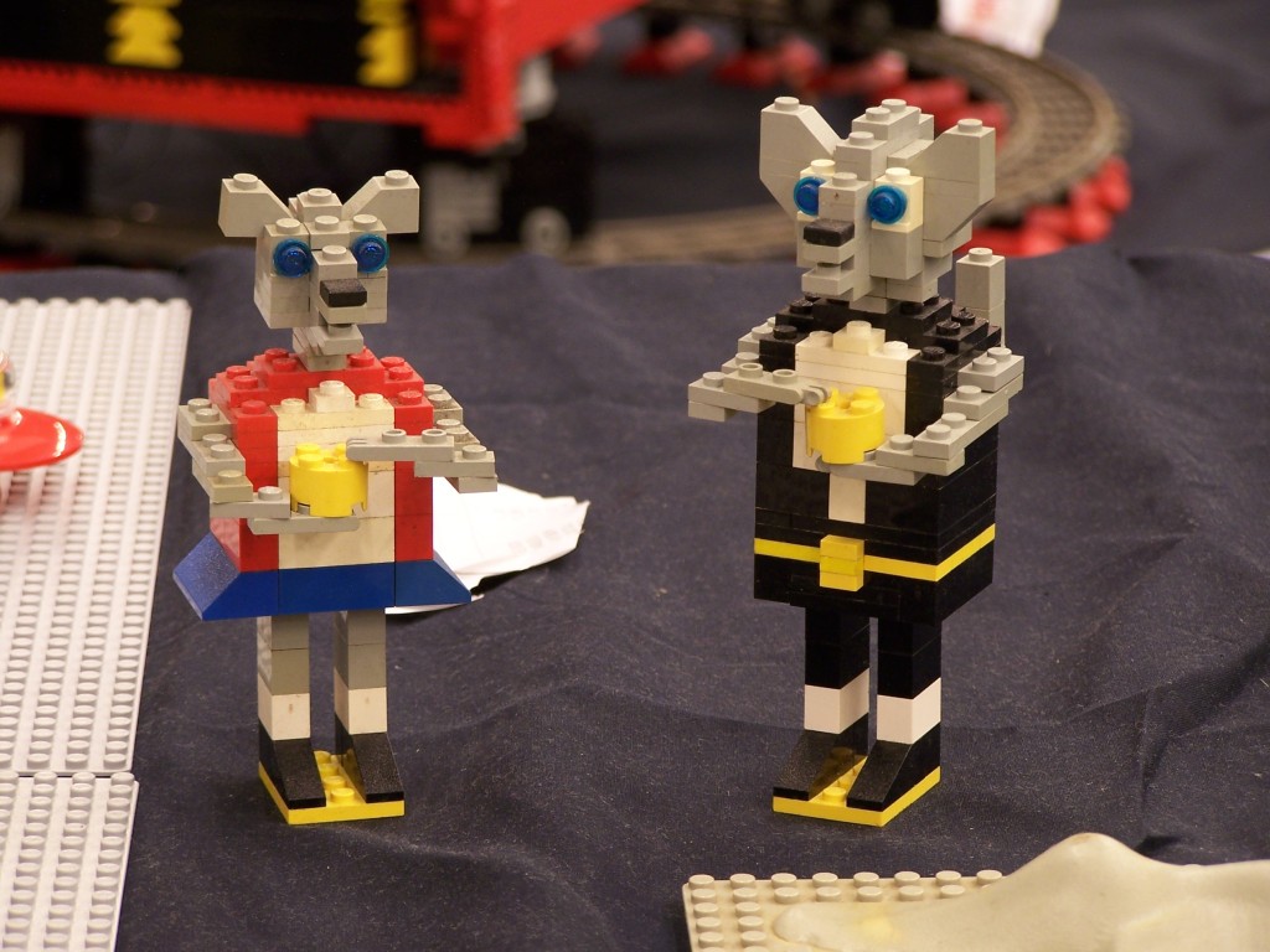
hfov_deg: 11.7
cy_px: 476
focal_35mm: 169
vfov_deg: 8.8
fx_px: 6200
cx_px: 635
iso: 80
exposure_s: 1/2
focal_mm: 28
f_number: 3.2
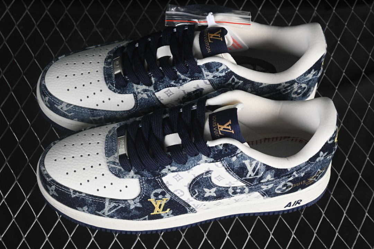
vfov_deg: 18.2
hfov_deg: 27.0
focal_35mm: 75
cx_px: 187
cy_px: 124
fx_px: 779
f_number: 6.3
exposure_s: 1/60
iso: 160
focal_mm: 50
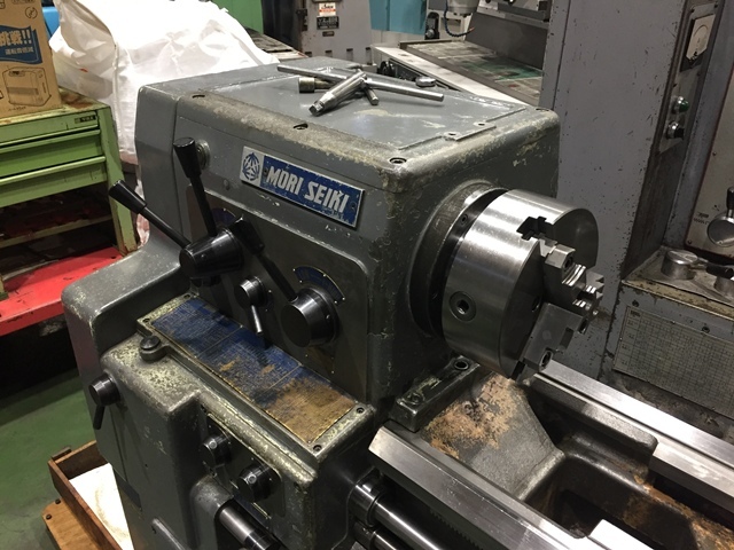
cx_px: 367
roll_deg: -1.4
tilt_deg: -28.8
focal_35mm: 29
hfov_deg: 61.7
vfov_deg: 48.2
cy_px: 275
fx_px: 615
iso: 125
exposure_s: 1/30
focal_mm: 4.15
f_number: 2.2
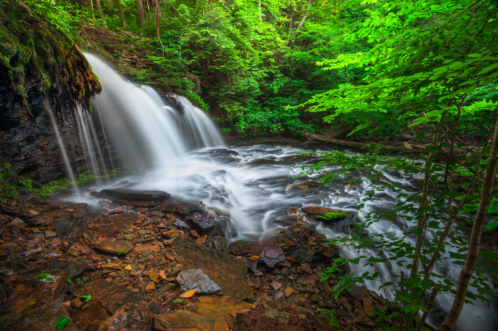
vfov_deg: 70.4
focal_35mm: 17
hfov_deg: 93.3
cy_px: 166
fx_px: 235
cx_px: 249
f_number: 22
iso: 100
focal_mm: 17
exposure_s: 8
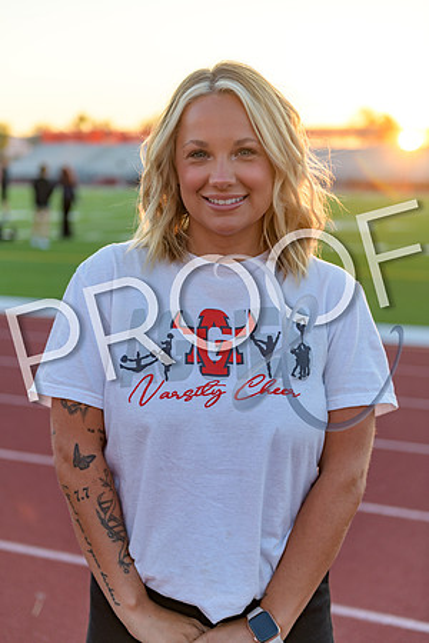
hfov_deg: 24.2
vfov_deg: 35.6
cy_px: 322
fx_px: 1001
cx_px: 214
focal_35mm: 56
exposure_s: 1/125
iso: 72
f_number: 2.8
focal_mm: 56
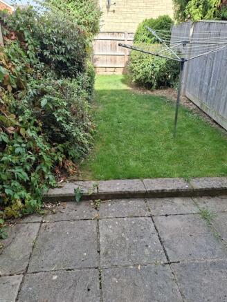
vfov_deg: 73.9
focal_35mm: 23
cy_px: 151
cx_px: 114
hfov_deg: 58.9
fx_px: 201
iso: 50
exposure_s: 1/381
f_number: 1.8
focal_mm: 5.54
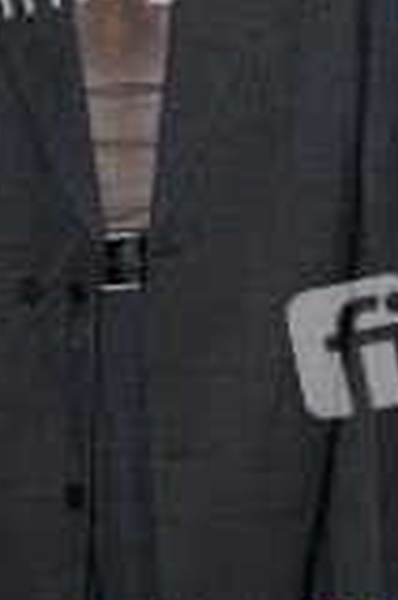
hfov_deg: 8.0
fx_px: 2831
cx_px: 139
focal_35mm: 170
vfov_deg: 12.1
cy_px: 142
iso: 800
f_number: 5
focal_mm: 68
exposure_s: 1/200
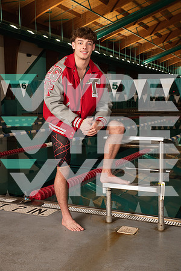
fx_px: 362
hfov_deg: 28.1
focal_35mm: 48
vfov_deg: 41.1
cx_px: 90
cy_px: 136
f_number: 7.1
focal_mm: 48
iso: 800
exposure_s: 1/250
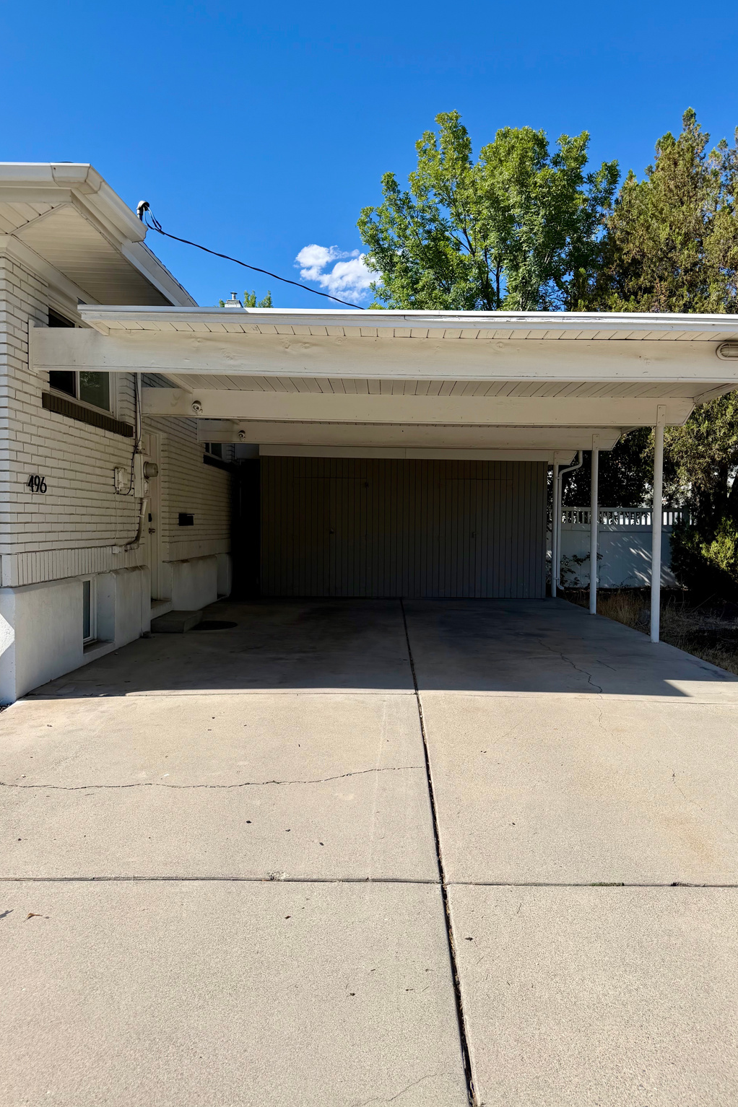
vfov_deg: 71.5
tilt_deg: -2.0
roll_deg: +0.0
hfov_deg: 51.2
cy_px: 554
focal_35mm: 25
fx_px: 769
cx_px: 405
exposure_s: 1/4405
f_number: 1.78
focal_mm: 6.76
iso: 80
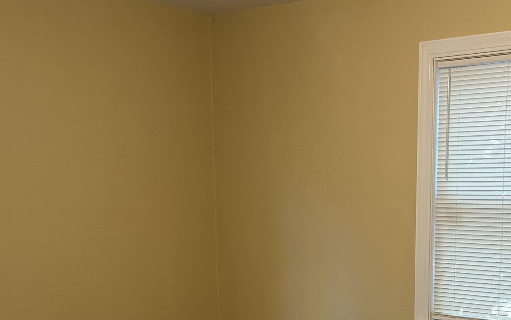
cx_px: 387
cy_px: 314
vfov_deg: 22.7
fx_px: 766
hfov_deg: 36.0
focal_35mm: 55
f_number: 1.78
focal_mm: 6.86
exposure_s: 1/60
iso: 500
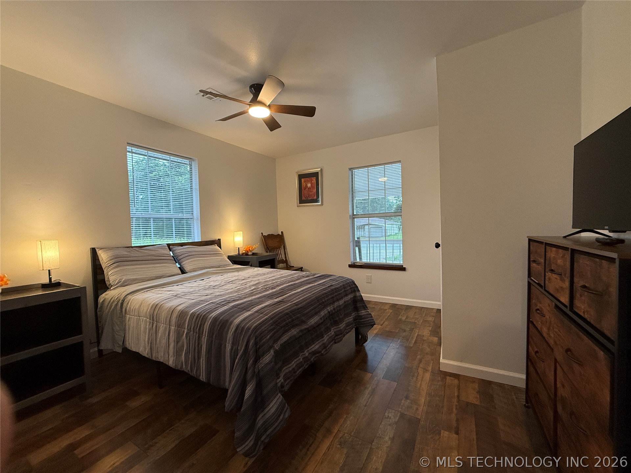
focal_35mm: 14
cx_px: 316
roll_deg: +1.1
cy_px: 236
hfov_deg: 102.1
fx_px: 255
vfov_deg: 85.7
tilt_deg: -1.8
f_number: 2.2
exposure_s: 1/120
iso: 320
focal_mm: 2.22
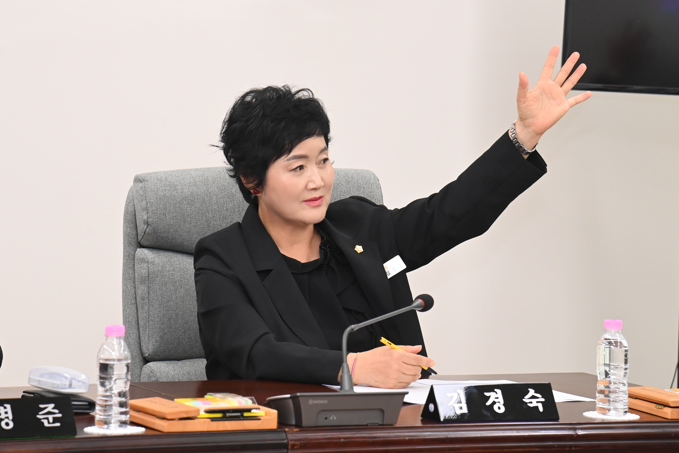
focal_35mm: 120
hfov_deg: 17.1
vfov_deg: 11.4
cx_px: 340
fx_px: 2263
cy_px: 226
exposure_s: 1/250
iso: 3200
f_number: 6.3
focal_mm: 120
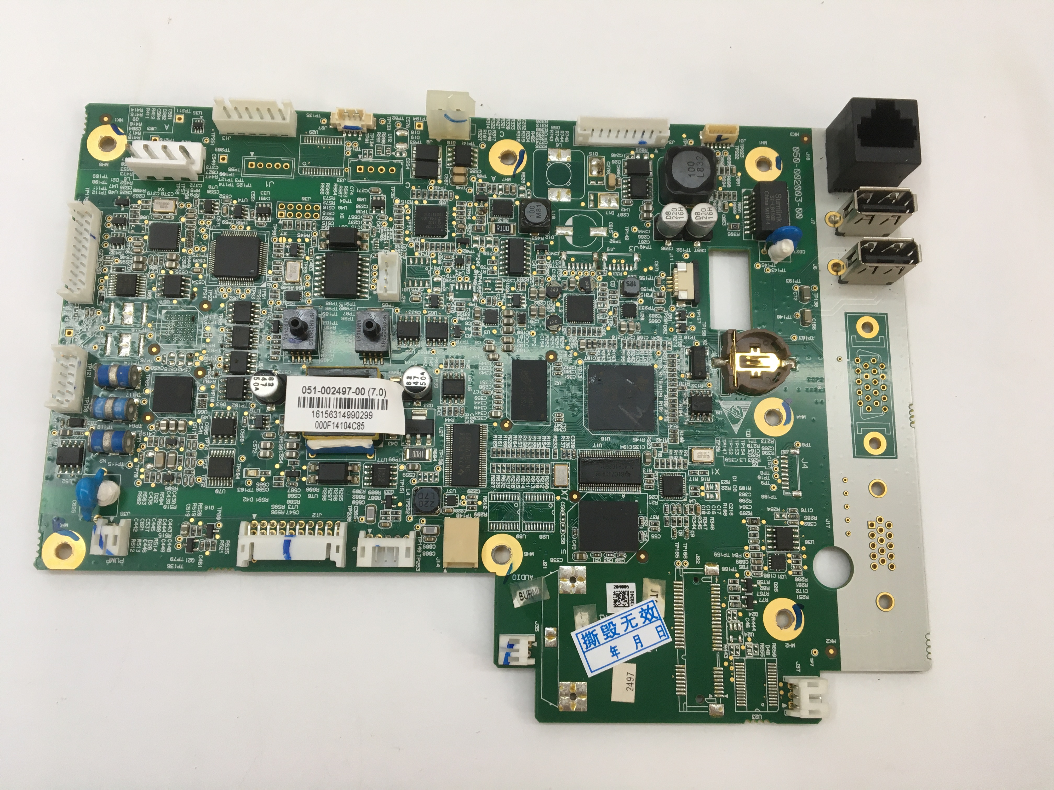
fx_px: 883
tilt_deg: -78.8
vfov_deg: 48.2
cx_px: 527
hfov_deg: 61.7
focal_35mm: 29
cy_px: 395
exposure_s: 1/33
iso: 64
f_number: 2.2
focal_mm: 4.15
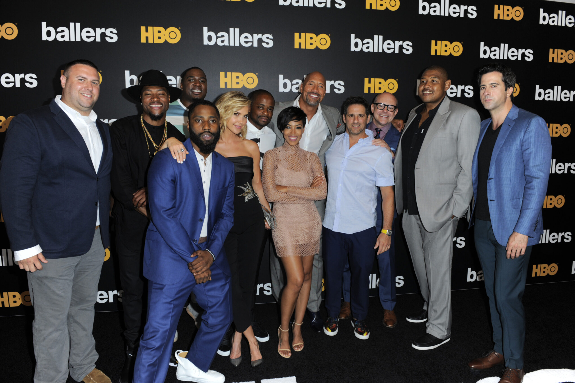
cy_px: 192
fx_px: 383
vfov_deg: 53.1
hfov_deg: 73.8
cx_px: 288
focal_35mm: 24
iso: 400
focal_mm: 24
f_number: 5.6
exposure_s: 1/160
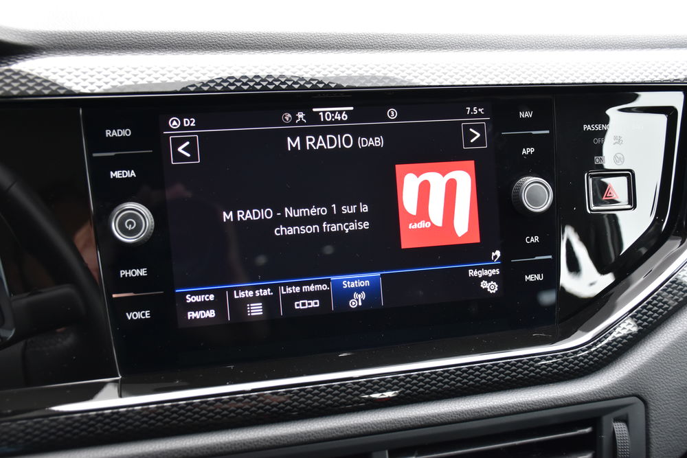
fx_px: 773
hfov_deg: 47.9
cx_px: 344
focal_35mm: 40
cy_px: 229
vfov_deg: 33.0
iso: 900
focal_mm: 27
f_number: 4
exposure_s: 1/60
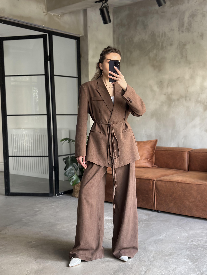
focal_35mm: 48
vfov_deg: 39.7
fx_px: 383
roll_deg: +0.9
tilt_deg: -17.6
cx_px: 104
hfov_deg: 30.3
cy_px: 138
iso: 200
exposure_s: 1/60
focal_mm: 6.86
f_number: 1.78
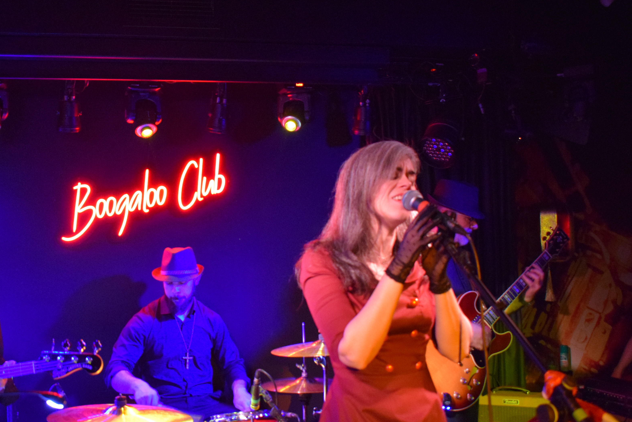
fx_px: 755
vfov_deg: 31.2
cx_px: 223
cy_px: 204
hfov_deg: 44.9
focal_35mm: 43
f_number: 3.8
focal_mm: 20
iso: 3200
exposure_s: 1/30
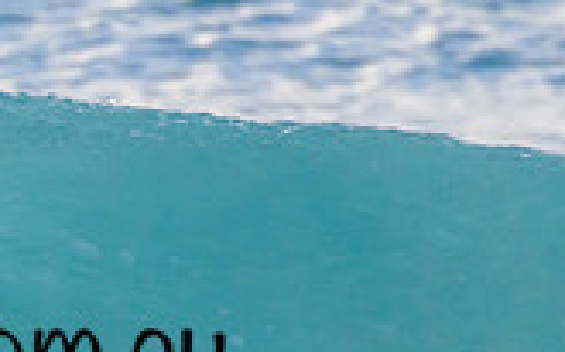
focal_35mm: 3587
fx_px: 55214
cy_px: 316
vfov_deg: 0.4
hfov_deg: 0.6
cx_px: -137
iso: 2500
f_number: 11
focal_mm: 1000
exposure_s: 1/2000
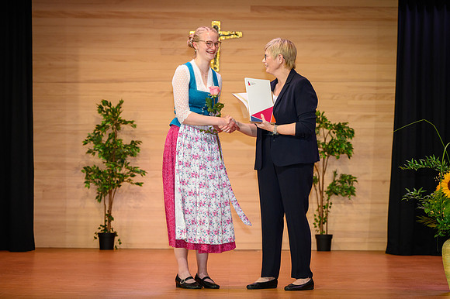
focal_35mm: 124
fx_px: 1546
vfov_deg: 11.1
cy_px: 132
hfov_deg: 16.6
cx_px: 243
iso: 2000
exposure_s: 1/200
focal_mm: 110
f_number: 5
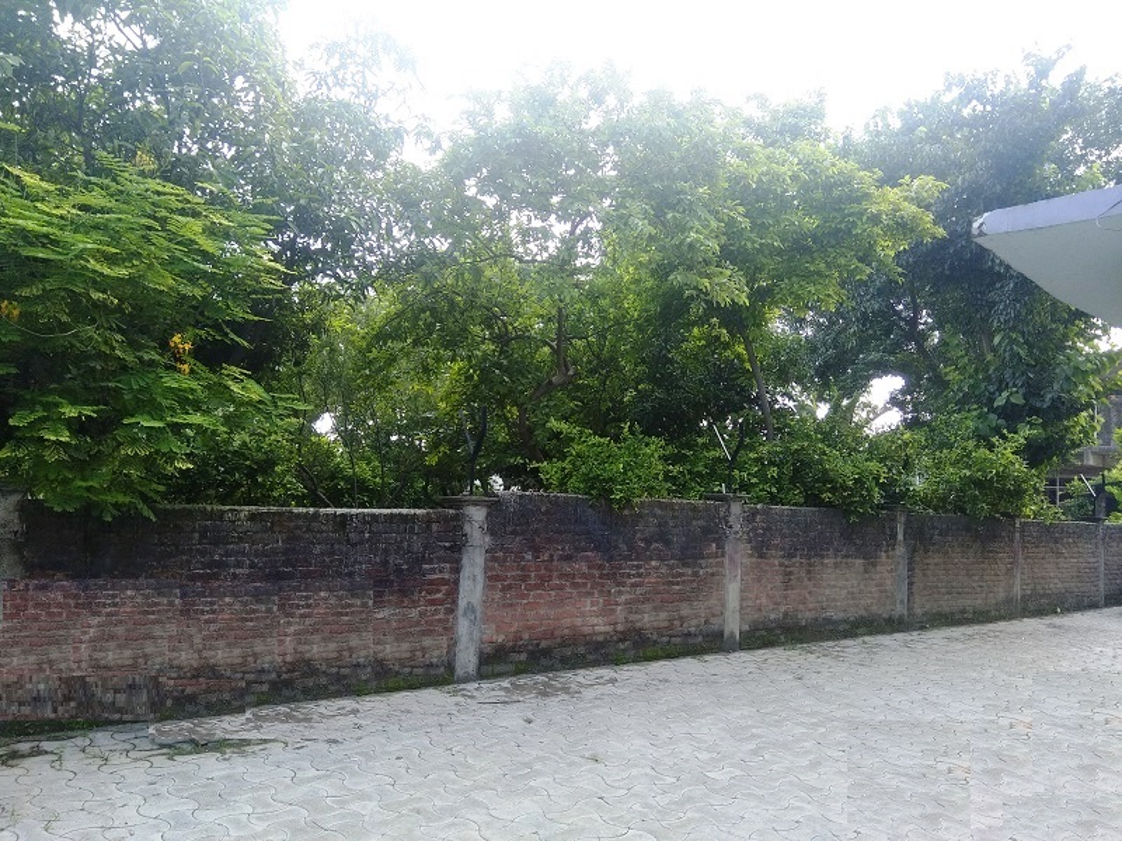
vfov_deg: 63.4
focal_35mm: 21
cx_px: 561
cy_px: 420
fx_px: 681
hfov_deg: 79.0
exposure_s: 1/222
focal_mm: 3.57
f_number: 2
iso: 100
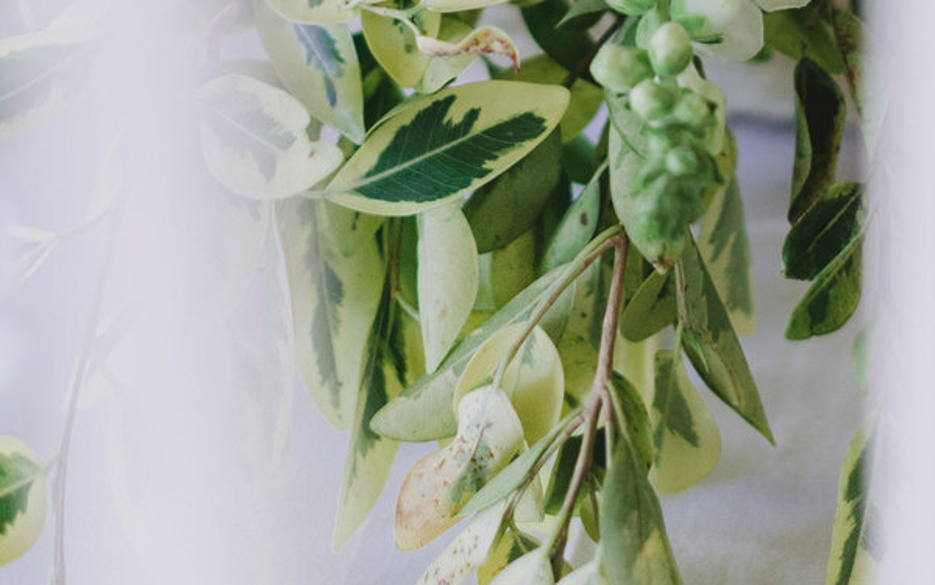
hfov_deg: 15.3
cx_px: 591
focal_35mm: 136
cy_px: -250
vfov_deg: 9.4
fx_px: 3467
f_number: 2
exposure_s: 1/160
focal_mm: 50
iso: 640
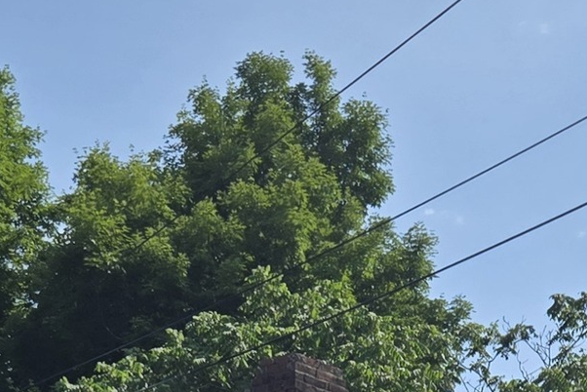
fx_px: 1990
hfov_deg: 16.7
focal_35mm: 122
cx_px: 403
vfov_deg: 10.1
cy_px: 879
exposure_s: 1/1714
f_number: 1.8
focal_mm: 5.4
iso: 25
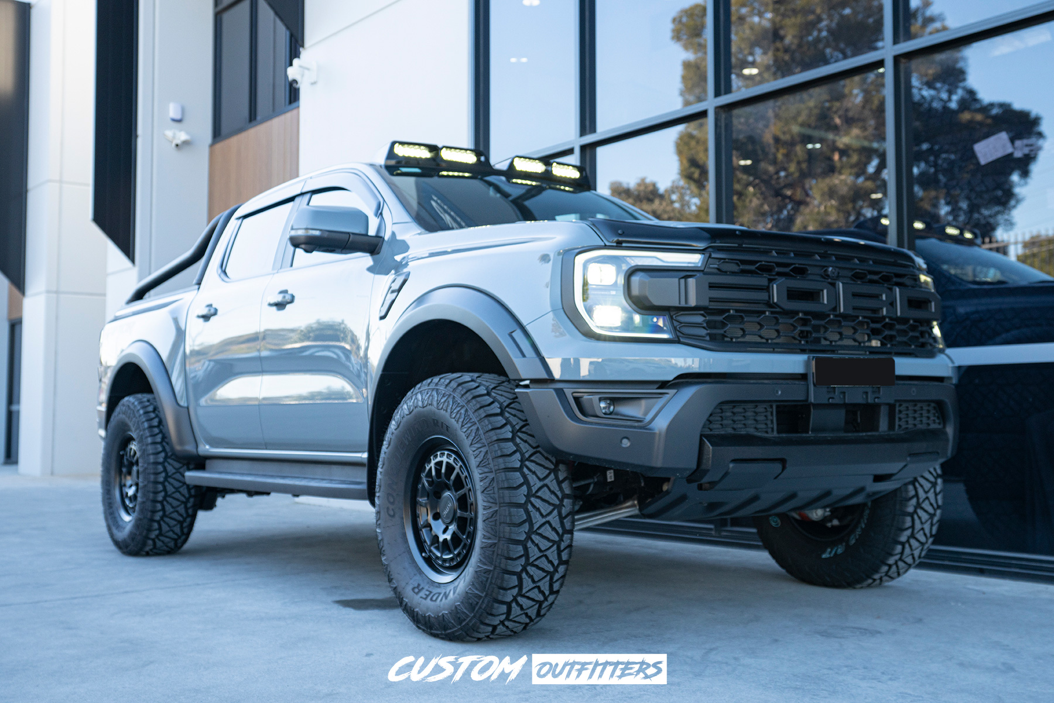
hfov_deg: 55.8
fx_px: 995
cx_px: 527
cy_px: 352
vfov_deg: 38.9
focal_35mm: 34
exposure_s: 1/160
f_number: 4
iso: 320
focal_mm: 34
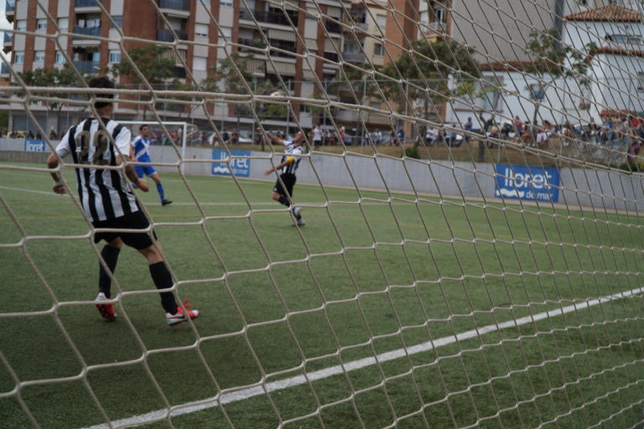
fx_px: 715
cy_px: 214
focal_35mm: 40
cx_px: 322
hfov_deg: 48.5
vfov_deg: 33.4
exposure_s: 1/250
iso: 100
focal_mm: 27
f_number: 5.6
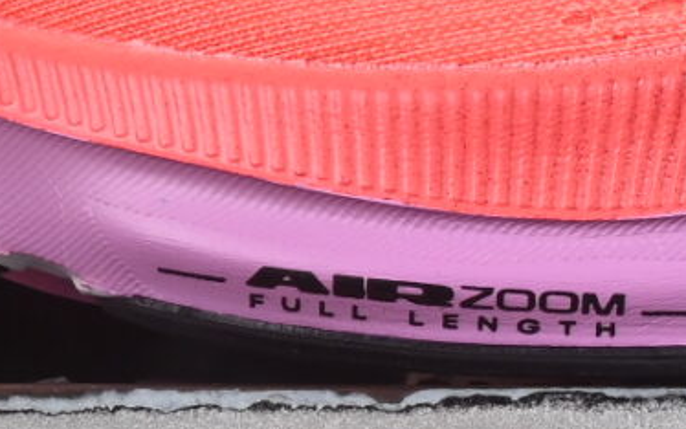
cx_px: 1119
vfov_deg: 2.5
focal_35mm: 523
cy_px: -589
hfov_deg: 4.0
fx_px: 9781
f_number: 8
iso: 160
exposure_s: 1/80
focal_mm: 50
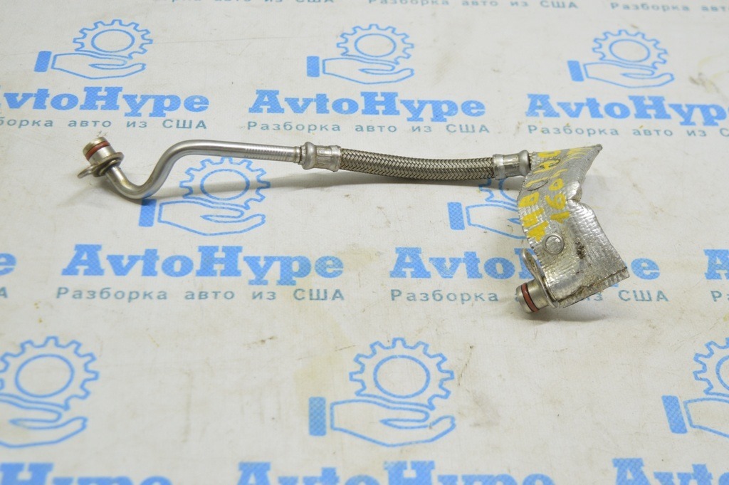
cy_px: 242
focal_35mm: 57
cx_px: 364
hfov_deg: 35.1
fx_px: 1153
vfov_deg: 23.7
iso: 400
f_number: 5.6
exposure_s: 1/20
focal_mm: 38
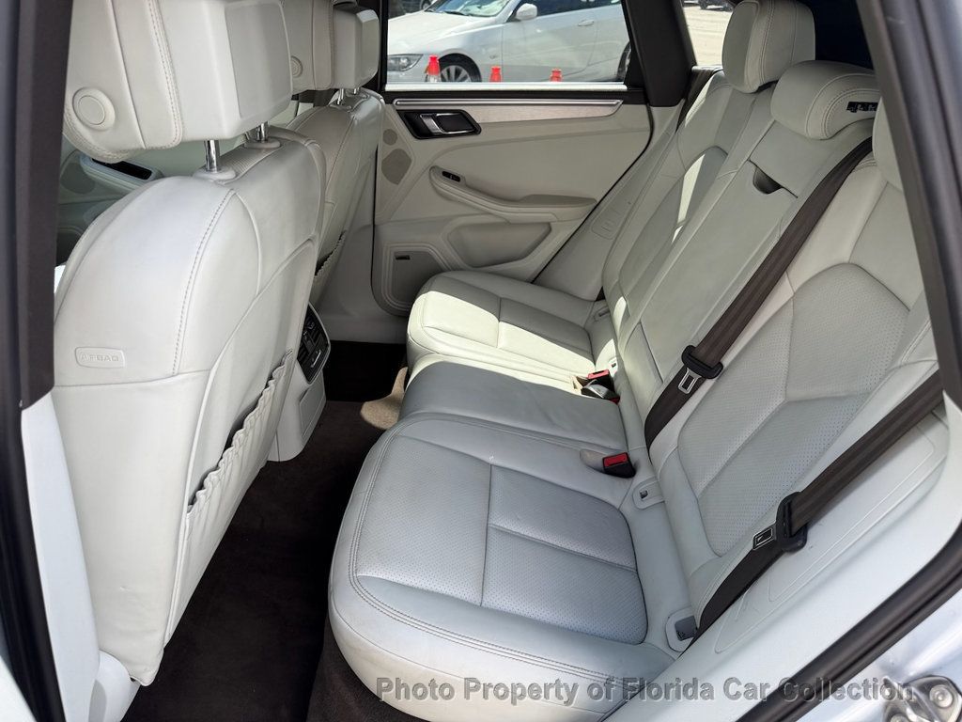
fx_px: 667
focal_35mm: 24
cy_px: 361
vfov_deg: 56.8
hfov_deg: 71.6
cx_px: 481
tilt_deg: -31.1
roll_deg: -1.6
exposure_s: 1/715
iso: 80
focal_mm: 6.76
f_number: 1.78
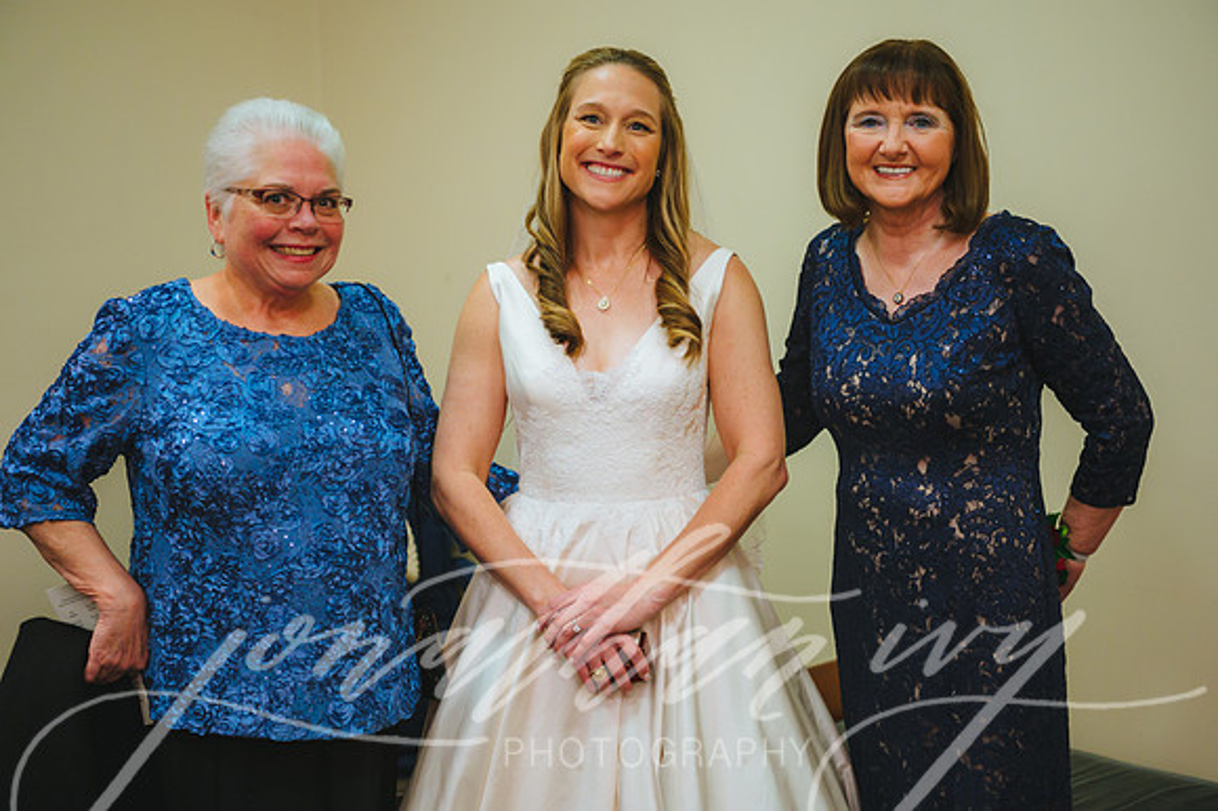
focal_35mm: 55
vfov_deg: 24.6
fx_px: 1860
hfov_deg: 36.3
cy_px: 406
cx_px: 609
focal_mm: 55
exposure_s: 1/125
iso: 2000
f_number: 2.8
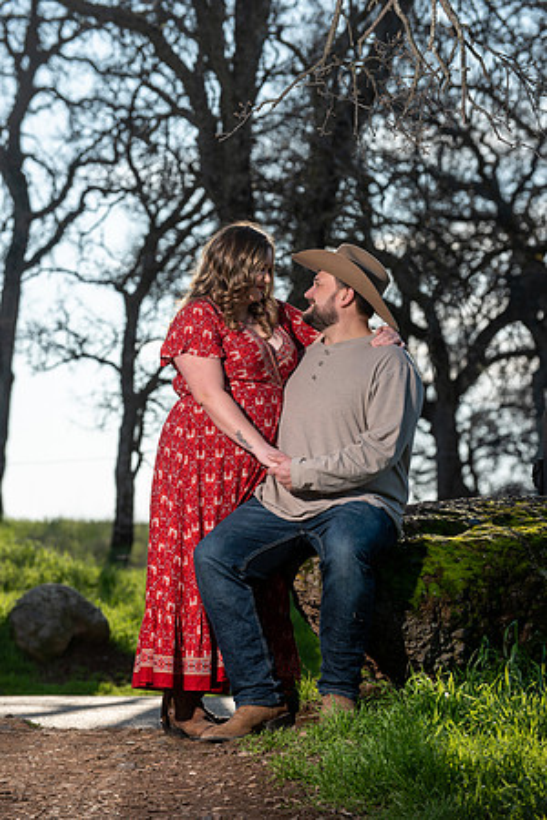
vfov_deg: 12.1
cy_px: 410
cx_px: 274
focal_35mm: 170
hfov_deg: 8.1
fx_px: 3874
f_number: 5.6
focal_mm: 170
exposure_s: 1/250
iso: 50
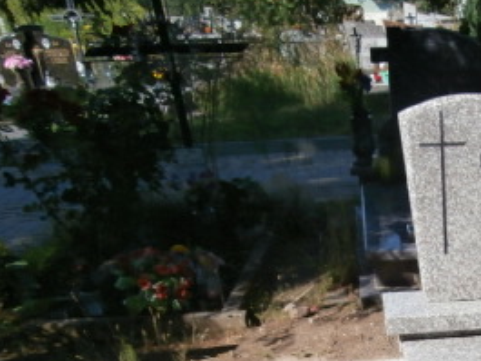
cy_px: 424
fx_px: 806
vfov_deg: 23.3
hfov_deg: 30.7
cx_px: 486
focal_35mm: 58
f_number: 3
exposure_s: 1/1250
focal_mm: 4.2
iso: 100
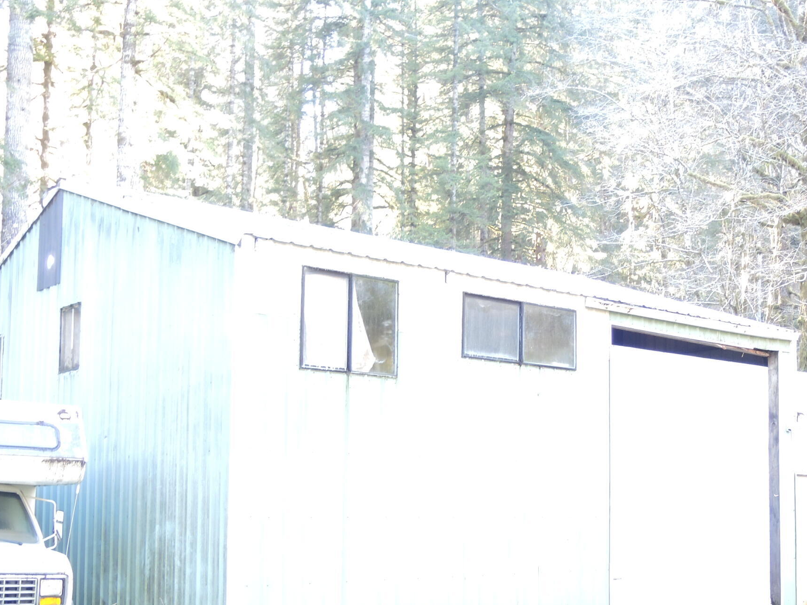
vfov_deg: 29.4
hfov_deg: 38.4
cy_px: 414
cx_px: 544
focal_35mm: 49
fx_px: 1142
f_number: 2
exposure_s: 1/30
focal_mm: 6
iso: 220
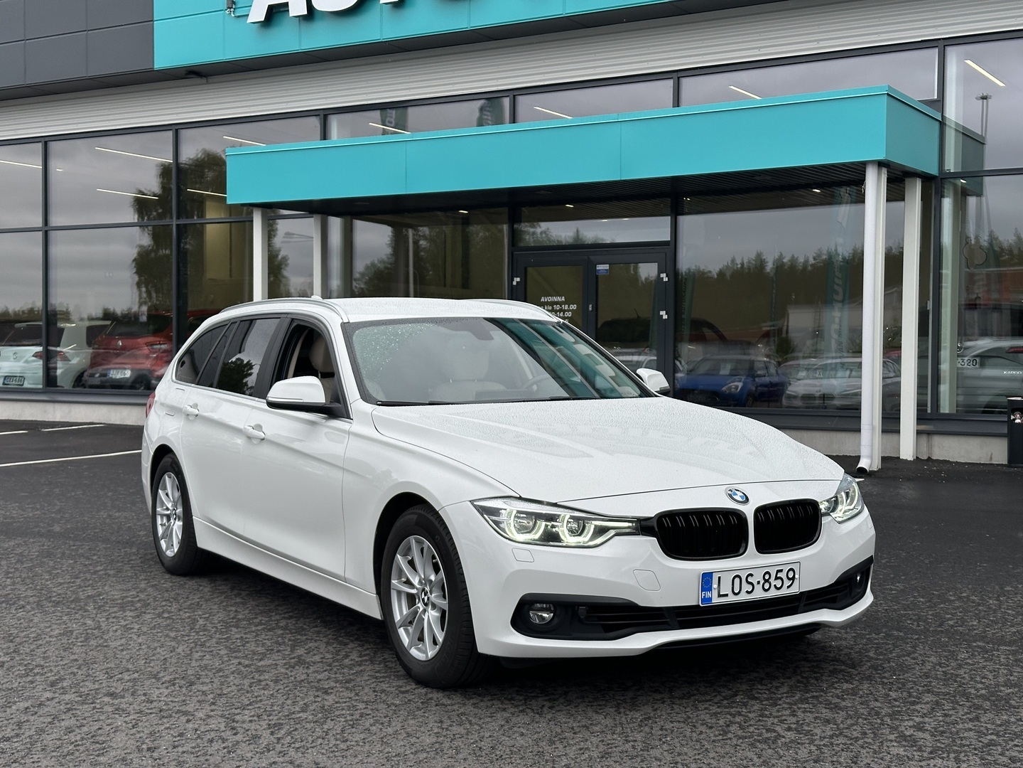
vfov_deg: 30.3
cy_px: 384
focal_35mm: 48
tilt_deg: +1.3
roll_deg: -0.4
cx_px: 512
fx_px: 1419
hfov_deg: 39.7
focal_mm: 6.86
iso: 64
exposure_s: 1/1453
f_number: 1.78
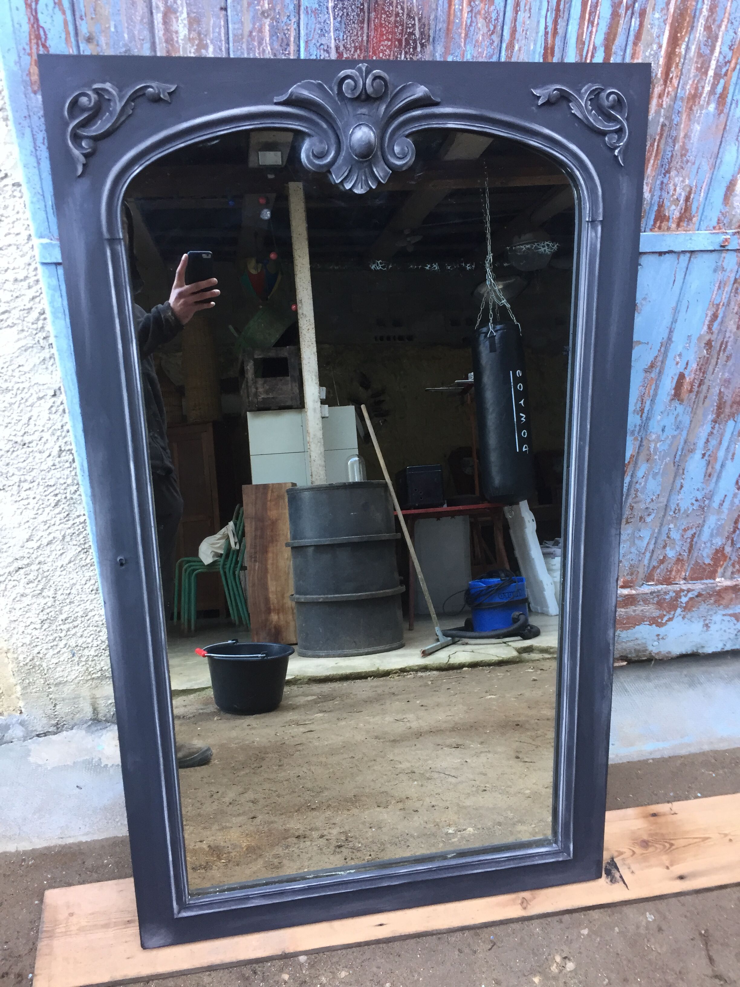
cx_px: 370
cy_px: 494
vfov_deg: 61.7
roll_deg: -3.9
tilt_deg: -34.9
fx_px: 827
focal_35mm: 29
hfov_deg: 48.2
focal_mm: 4.15
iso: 50
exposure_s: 1/33
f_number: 2.2
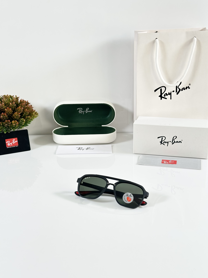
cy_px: 139
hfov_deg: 30.3
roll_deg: +1.2
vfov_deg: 39.7
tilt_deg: -22.6
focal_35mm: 48
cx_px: 104
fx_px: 385
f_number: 1.78
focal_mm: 6.86
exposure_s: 1/111
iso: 80
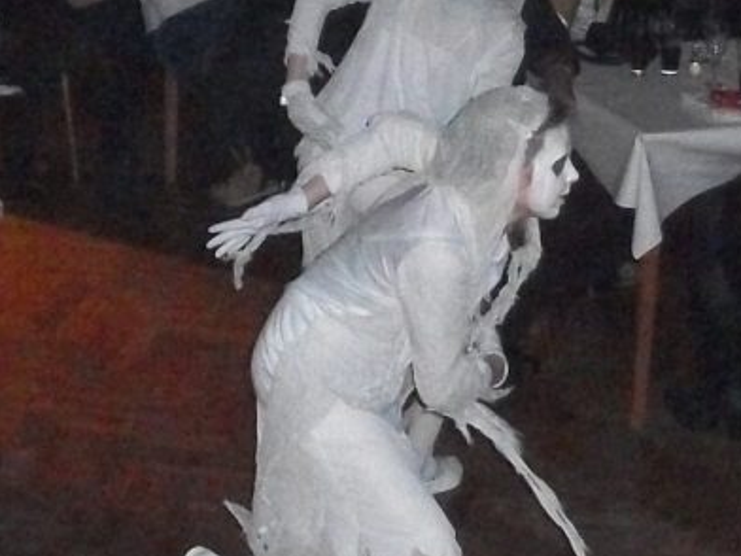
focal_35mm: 143
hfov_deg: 13.8
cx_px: 329
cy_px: 161
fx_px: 3061
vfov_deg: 10.4
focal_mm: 6.3
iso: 640
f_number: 3.1
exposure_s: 1/500
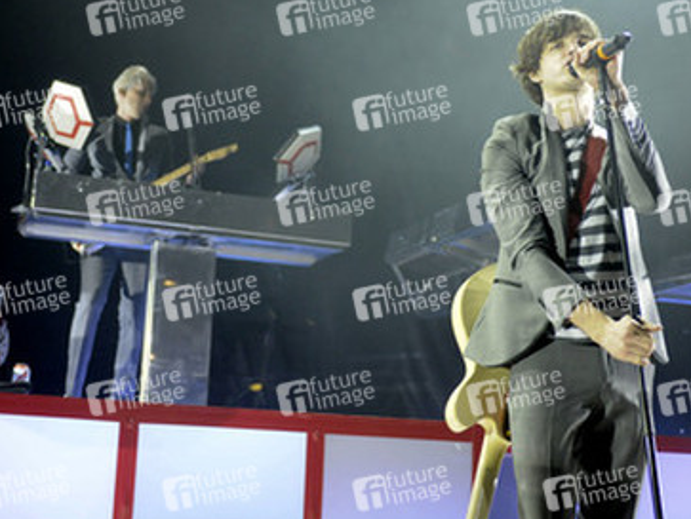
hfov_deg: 38.2
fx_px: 999
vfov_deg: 29.2
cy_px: 251
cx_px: 350
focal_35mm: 50
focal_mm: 28
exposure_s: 1/160
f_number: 2.8
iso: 1000
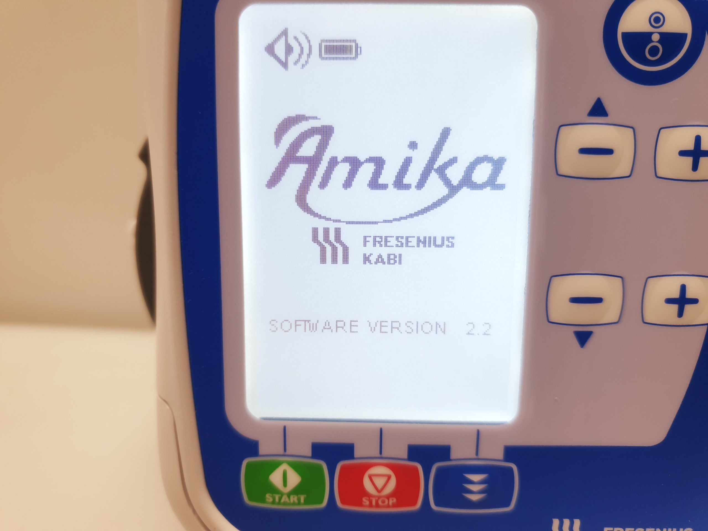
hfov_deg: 67.3
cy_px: 266
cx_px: 354
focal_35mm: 26
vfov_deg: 53.1
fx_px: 532
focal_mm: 4.3
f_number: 1.5
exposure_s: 1/118
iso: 50
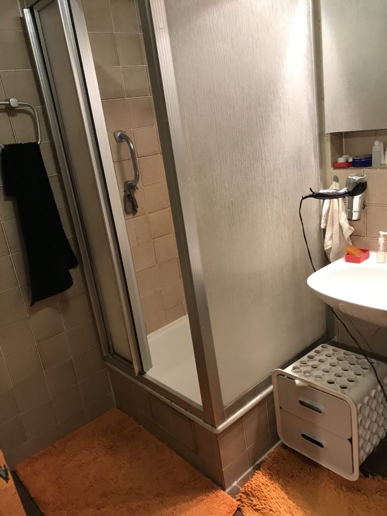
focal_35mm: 28
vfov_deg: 63.4
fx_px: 417
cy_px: 258
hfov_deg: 49.7
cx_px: 194
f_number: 1.8
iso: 100
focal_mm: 3.99
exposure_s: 1/14
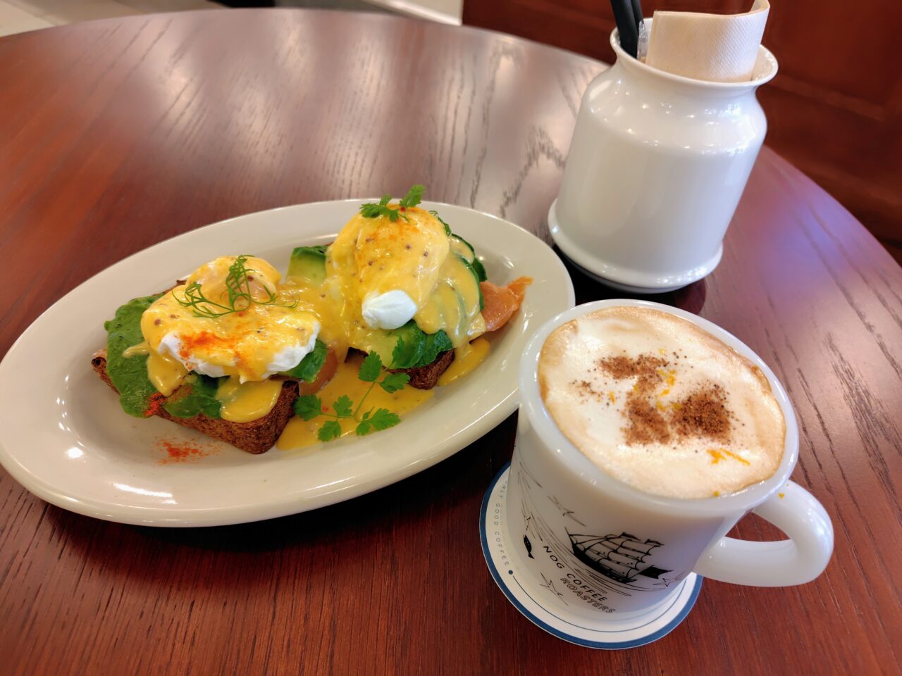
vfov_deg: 58.9
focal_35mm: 23
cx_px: 451
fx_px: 599
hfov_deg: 73.9
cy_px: 338
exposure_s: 1/50
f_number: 1.9
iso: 449
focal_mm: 5.6
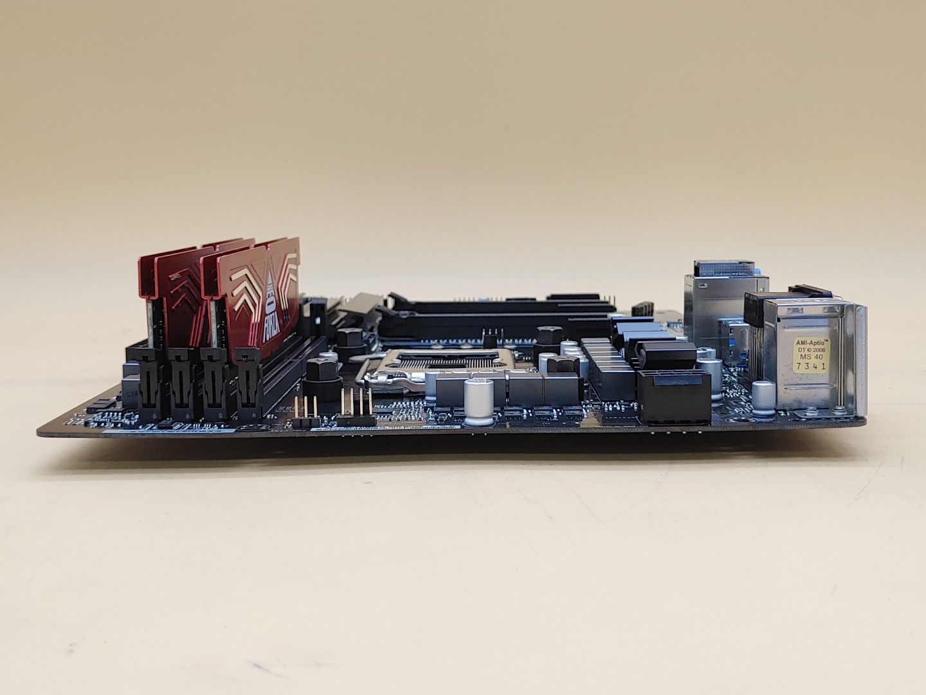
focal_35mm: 39
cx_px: 463
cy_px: 348
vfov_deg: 36.8
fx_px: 1043
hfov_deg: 47.9
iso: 50
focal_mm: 4.36
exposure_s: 1/108
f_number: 1.8
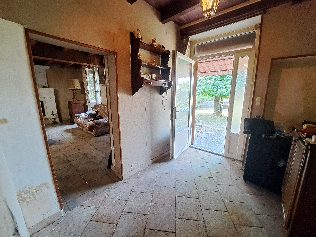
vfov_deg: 89.9
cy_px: 118
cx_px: 158
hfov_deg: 106.2
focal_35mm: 13
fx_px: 119
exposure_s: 1/50
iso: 200
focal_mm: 1.74
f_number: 2.2
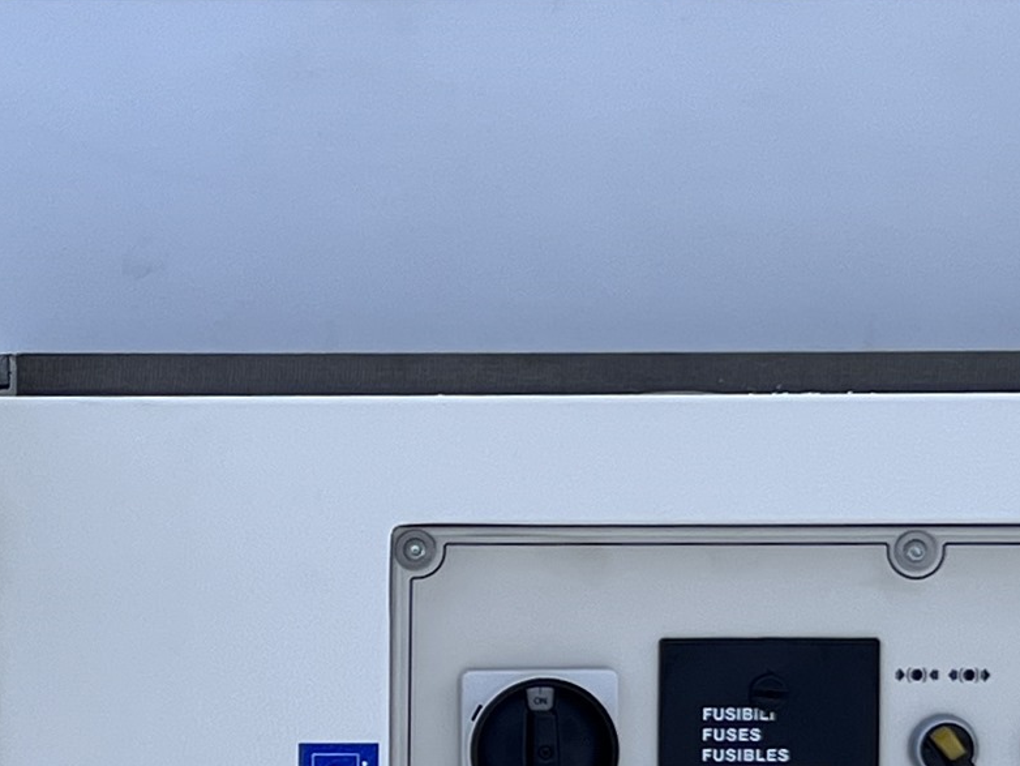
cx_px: 59
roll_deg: +1.2
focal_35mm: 134
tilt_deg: -1.7
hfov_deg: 14.5
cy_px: 642
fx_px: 3950
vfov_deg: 11.0
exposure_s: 1/1901
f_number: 1.5
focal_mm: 5.7
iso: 50
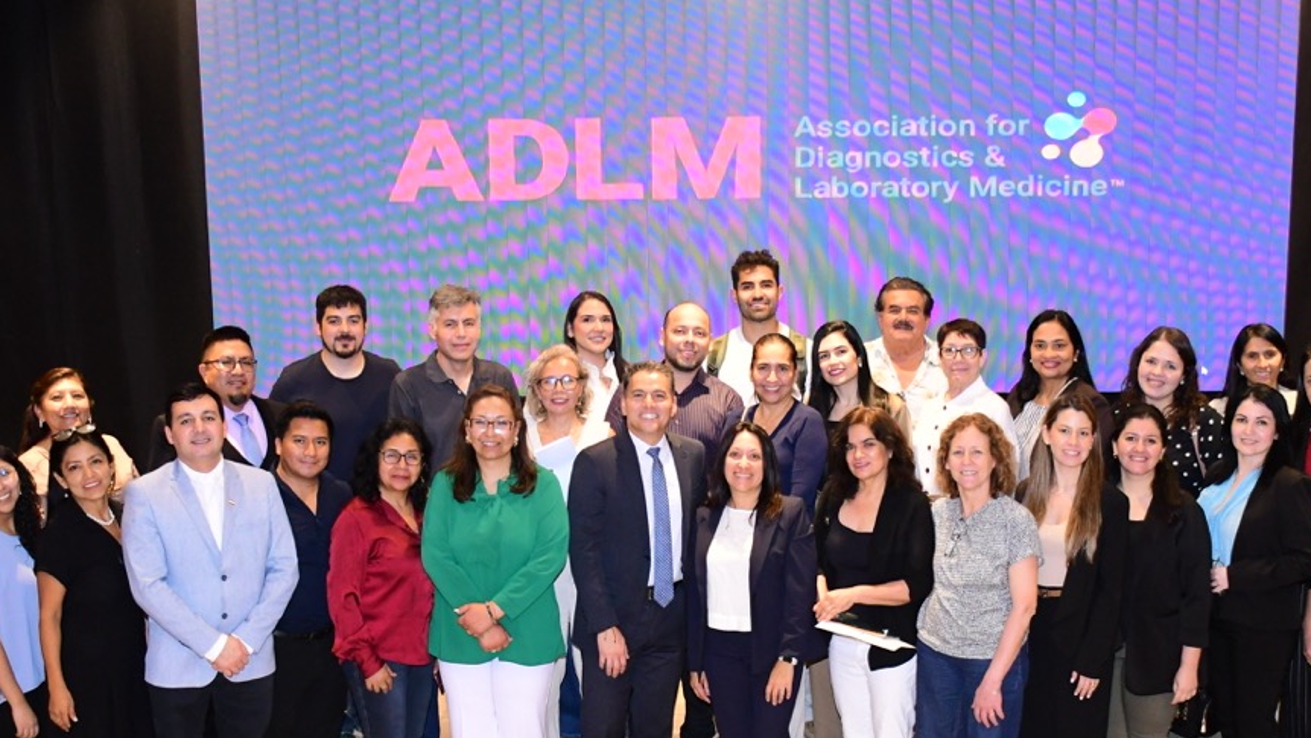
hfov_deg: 37.2
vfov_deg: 21.3
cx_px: 718
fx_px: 1947
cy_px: 515
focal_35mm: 56
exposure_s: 1/160
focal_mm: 24
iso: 2500
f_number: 4
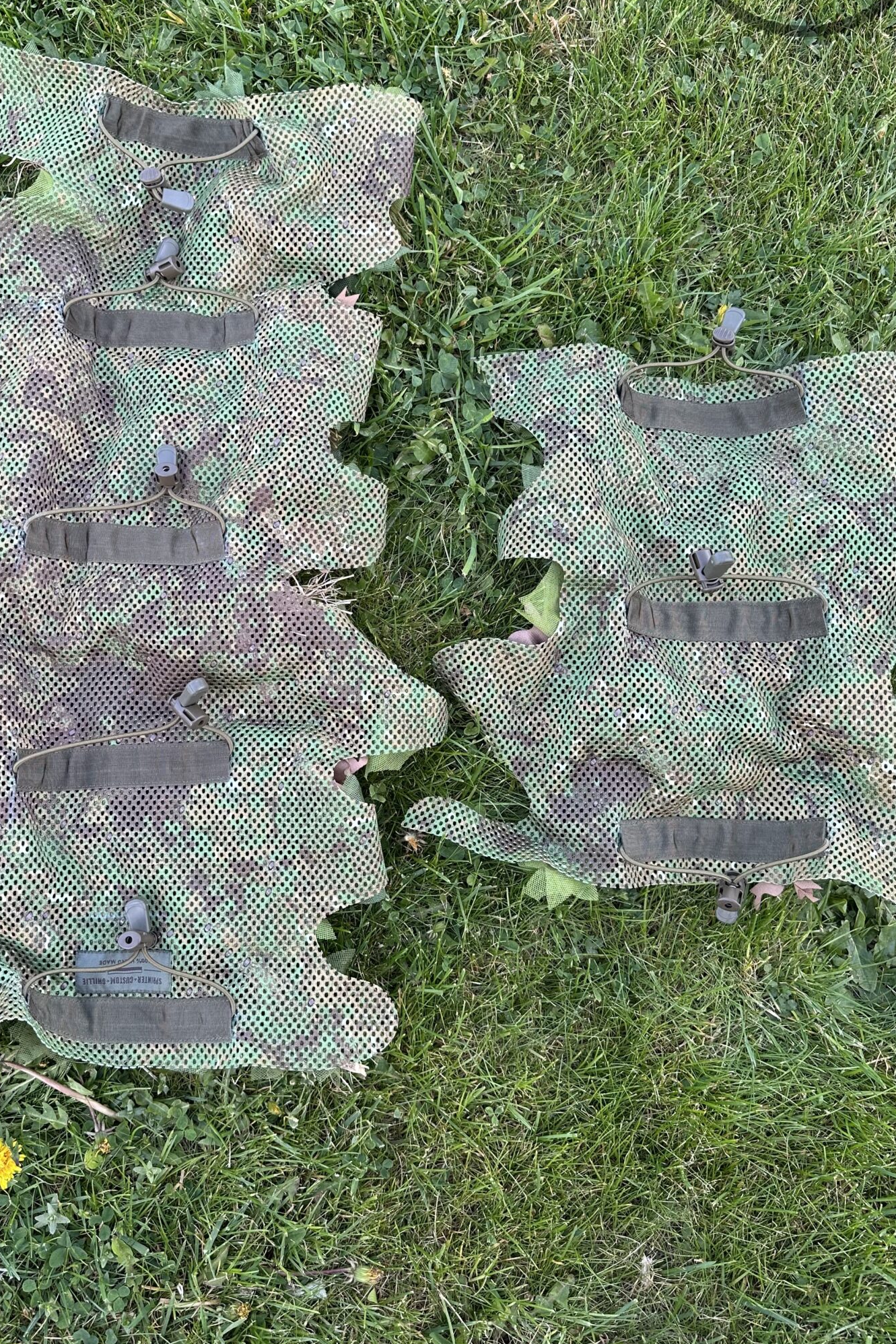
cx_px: 370
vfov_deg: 58.6
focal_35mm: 32
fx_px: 1195
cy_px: 598
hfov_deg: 41.0
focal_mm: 6.86
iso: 80
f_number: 1.78
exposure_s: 1/271
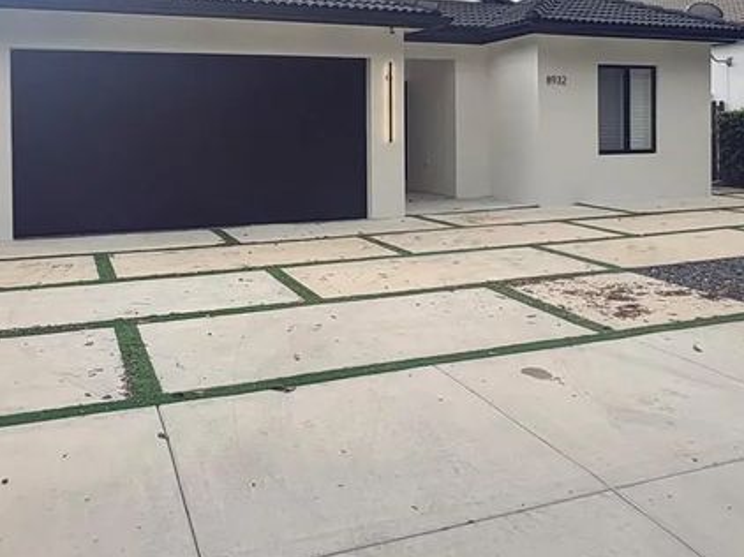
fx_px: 730
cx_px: 353
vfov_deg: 40.5
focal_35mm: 34
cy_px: 137
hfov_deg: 54.0
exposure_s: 1/756
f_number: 2.2
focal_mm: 2.22
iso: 64
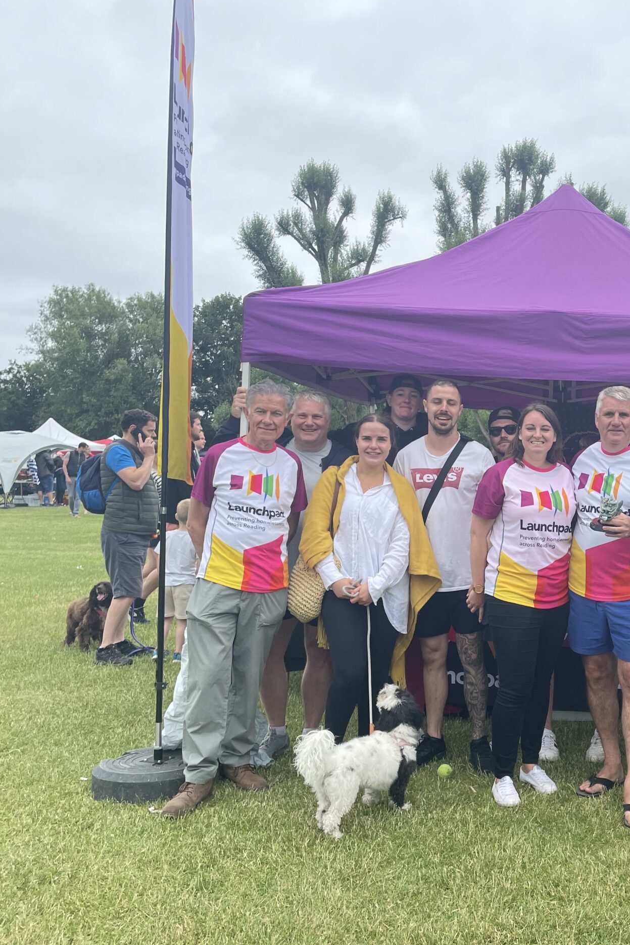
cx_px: 590
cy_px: 479
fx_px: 971
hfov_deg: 33.6
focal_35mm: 37
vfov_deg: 51.9
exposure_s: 1/868
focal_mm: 4.2
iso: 32
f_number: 1.6
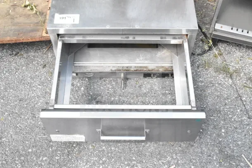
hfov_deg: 42.3
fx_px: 326
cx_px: 126
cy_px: 84
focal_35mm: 46
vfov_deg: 29.0
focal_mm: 31
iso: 6400
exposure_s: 1/1000
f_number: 16
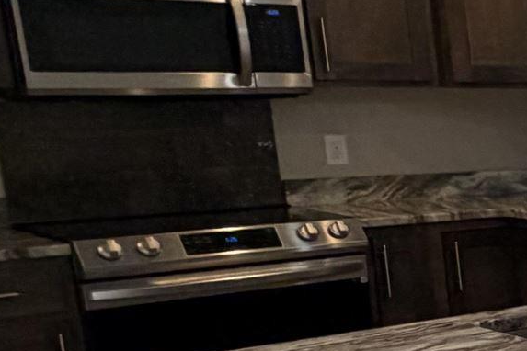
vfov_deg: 17.3
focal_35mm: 78
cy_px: 304
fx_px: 1142
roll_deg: -0.8
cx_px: 1165
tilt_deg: -11.0
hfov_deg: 16.4
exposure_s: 1/120
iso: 125
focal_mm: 2.22
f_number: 2.2
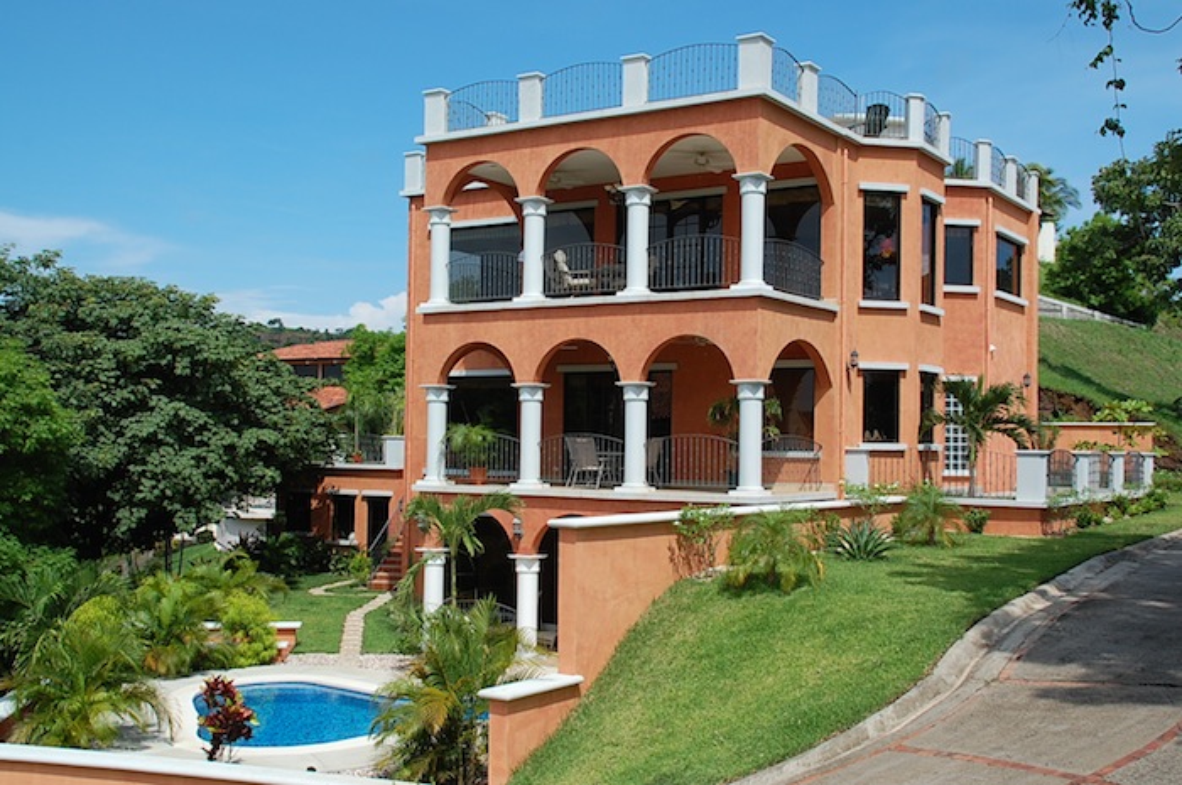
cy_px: 392
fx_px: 1279
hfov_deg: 49.6
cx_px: 591
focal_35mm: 39
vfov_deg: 34.1
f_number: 9
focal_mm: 26
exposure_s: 1/320
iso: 200
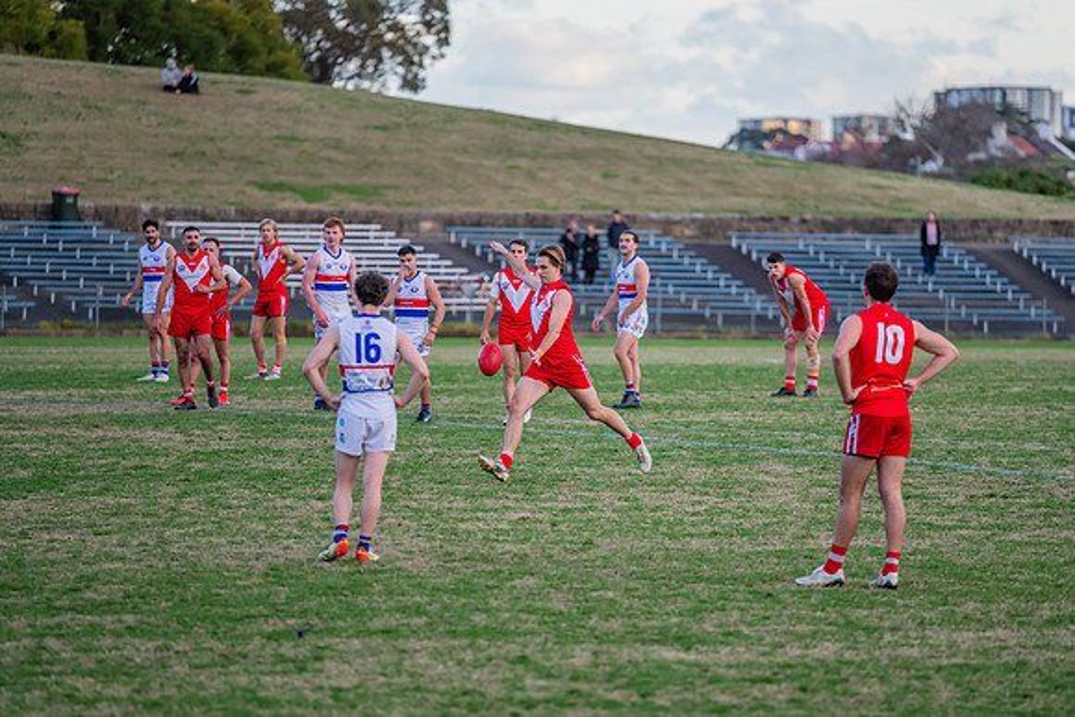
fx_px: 6586
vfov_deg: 6.2
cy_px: 339
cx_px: 582
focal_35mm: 221
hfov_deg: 9.3
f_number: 2.8
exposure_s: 1/1600
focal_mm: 200
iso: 800
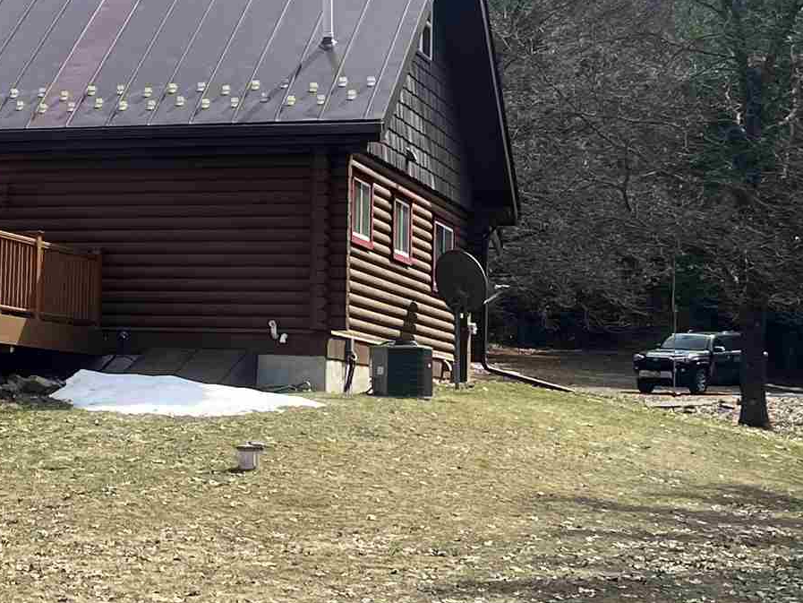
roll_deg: -2.1
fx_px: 2065
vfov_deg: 16.6
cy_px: 254
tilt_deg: +6.1
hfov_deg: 21.5
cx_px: 73
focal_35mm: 89
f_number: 1.5
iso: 50
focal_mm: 5.7
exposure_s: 1/3257
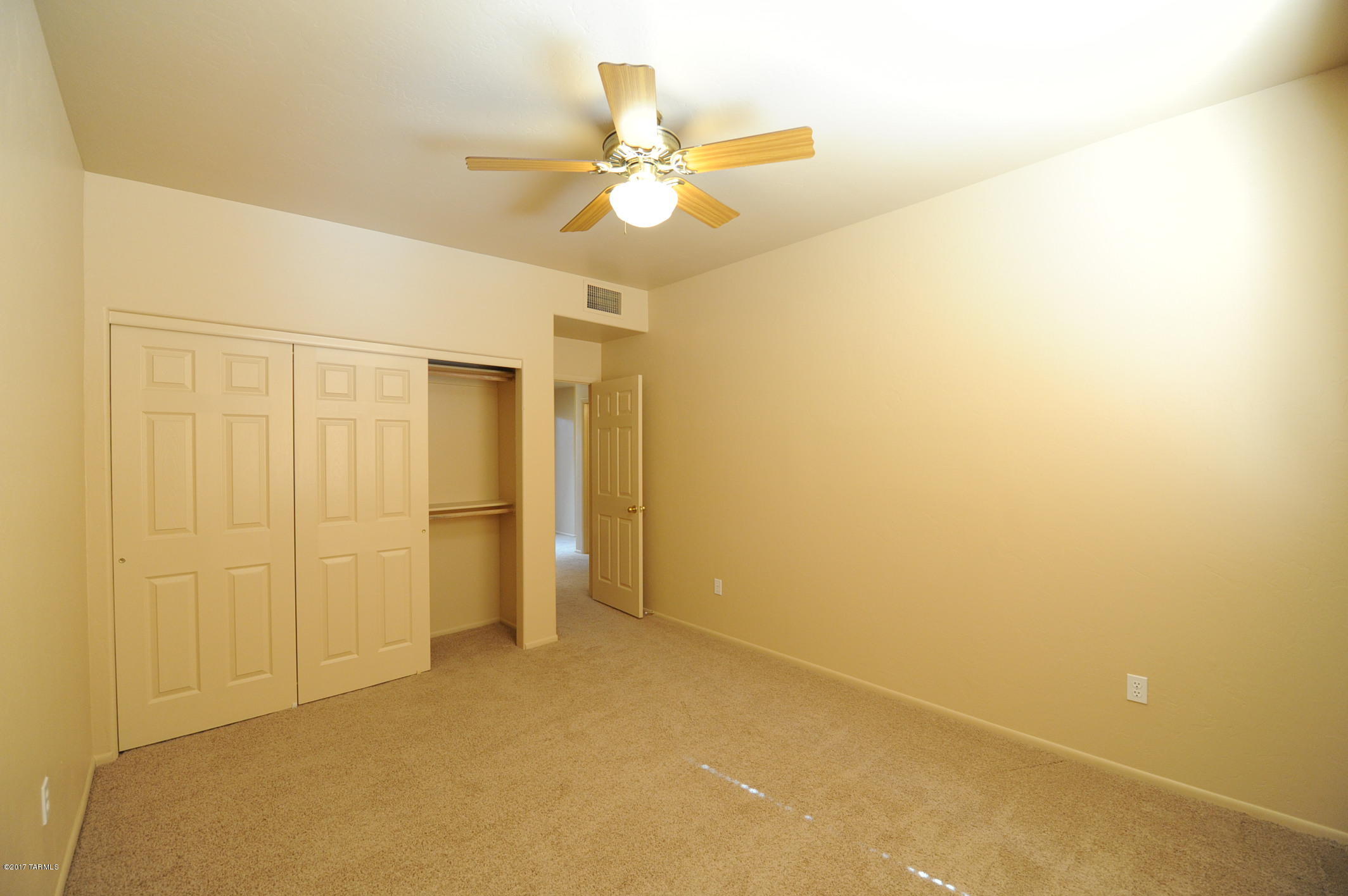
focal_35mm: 14
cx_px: 674
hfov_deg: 104.3
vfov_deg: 81.1
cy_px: 448
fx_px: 524
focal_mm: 14
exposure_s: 1/80
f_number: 4.5
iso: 1600
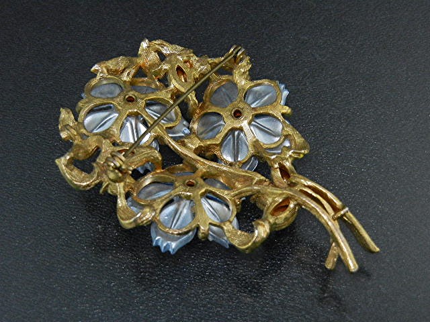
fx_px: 733
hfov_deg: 32.7
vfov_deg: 24.8
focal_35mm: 59
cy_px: 161
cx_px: 215
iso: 800
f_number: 8
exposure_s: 1/30
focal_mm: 10.6
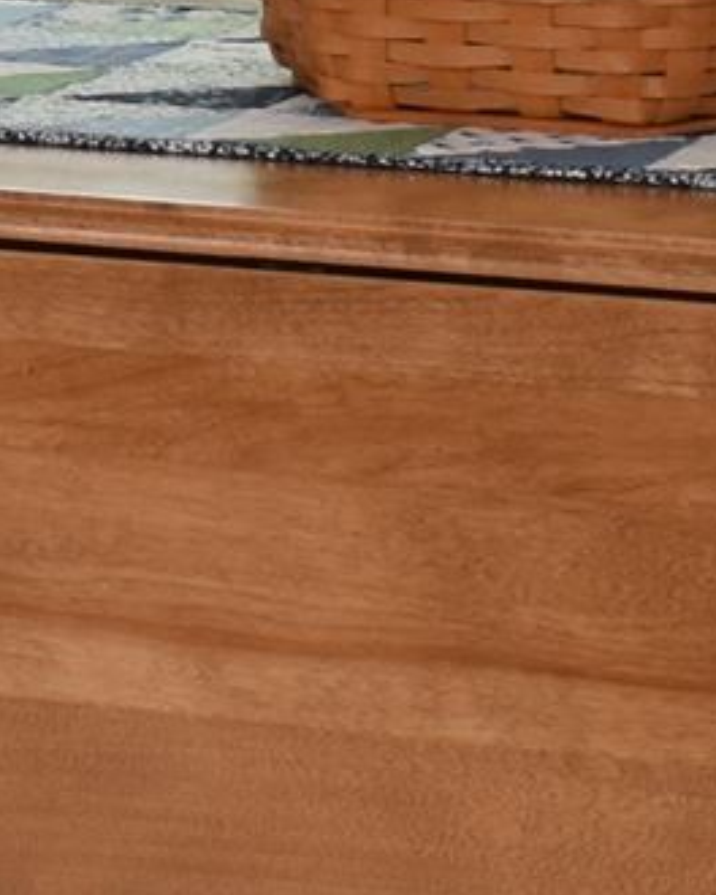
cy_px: -640
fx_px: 7983
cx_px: -309
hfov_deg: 5.1
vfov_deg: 6.3
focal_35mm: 301
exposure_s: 1/60
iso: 250
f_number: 4
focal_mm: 23
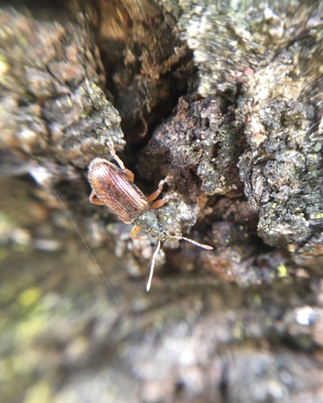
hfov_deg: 41.2
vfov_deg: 50.2
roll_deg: -12.2
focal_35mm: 36
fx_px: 430
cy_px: 222
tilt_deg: +10.5
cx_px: 176
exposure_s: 1/33
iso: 125
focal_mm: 4.15
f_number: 2.2
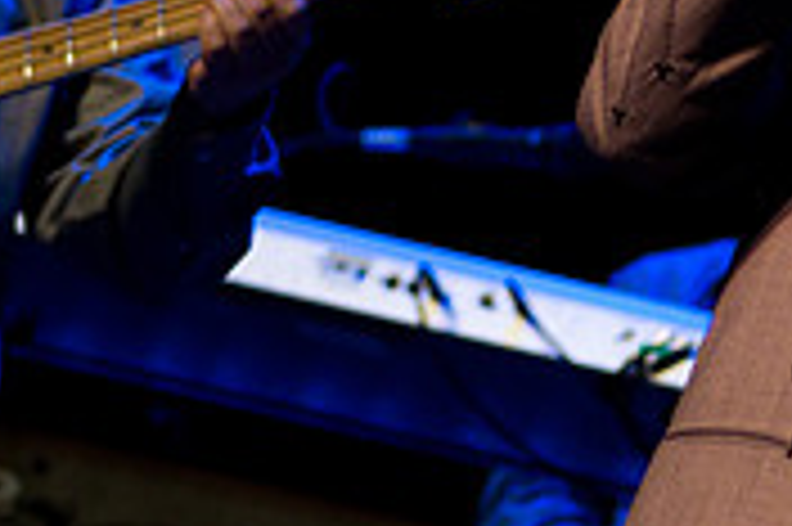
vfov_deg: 2.4
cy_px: 56
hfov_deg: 3.6
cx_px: 765
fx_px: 12572
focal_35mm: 572
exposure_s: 1/160
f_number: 2.8
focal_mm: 116
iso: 1000
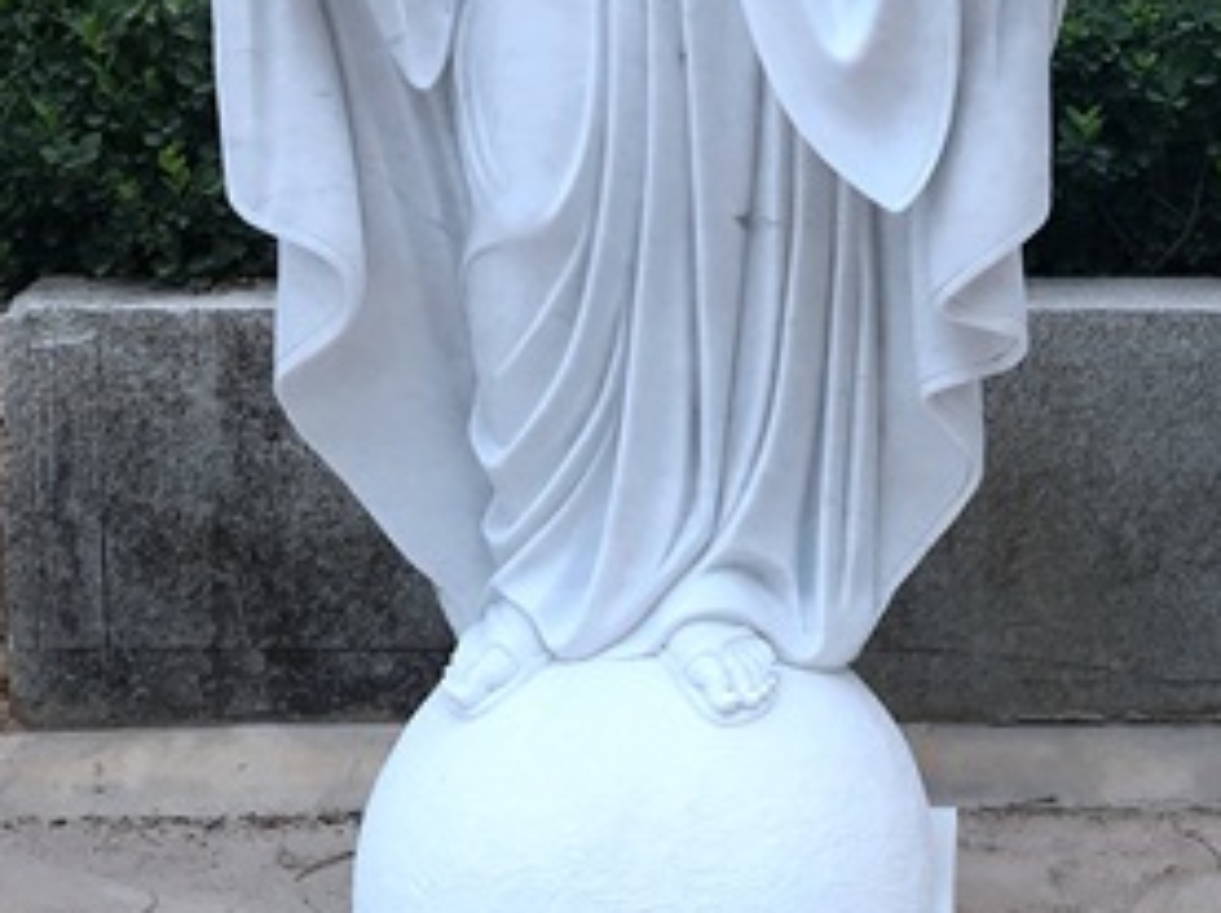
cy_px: 0
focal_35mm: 81
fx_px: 2853
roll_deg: -2.0
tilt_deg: -8.5
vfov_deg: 17.7
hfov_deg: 23.1
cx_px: 1256
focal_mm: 3.99
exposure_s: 1/742
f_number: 1.8
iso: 20
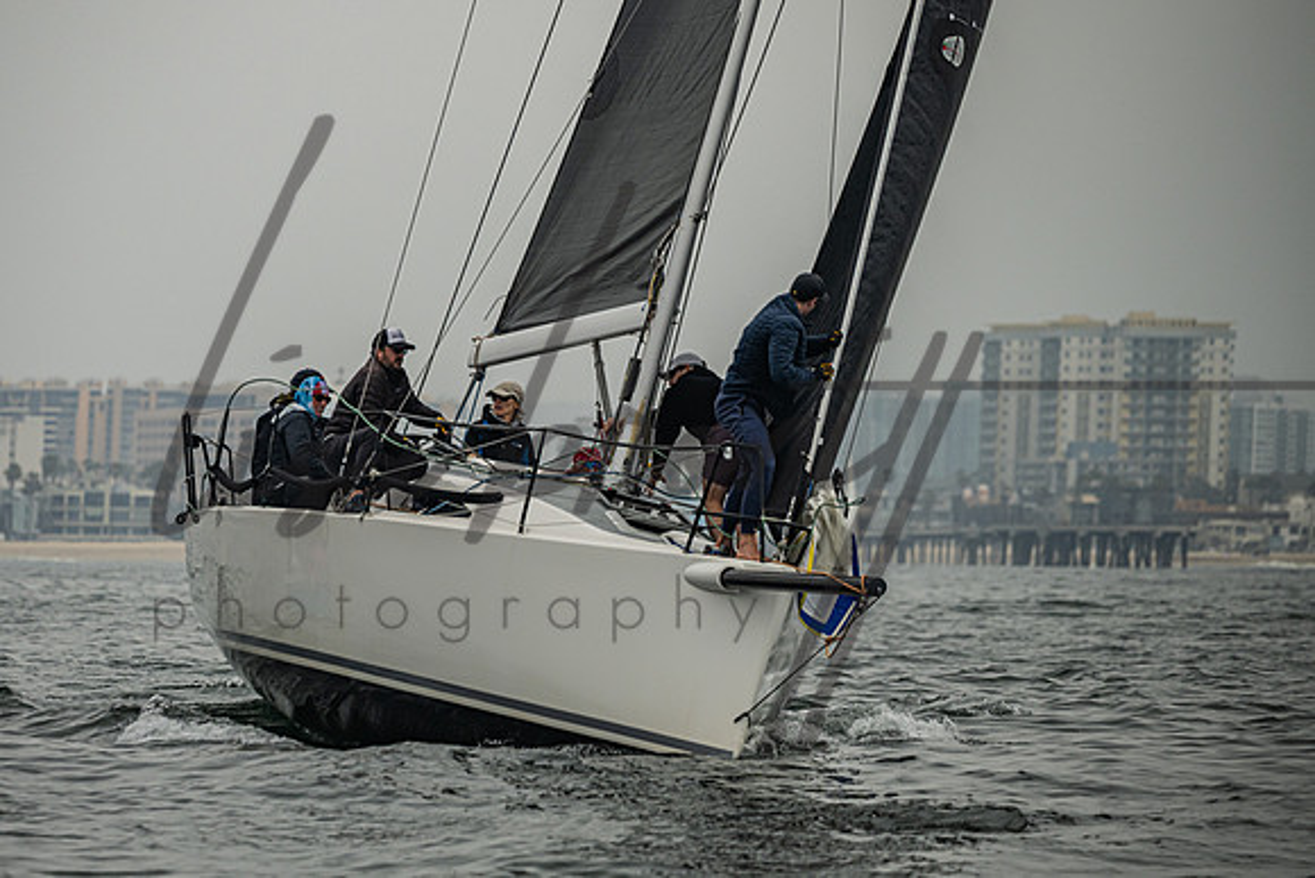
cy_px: 376
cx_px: 425
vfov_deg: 3.9
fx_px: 12924
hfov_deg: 5.8
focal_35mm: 354
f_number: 5
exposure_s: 1/4000
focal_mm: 260
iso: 250
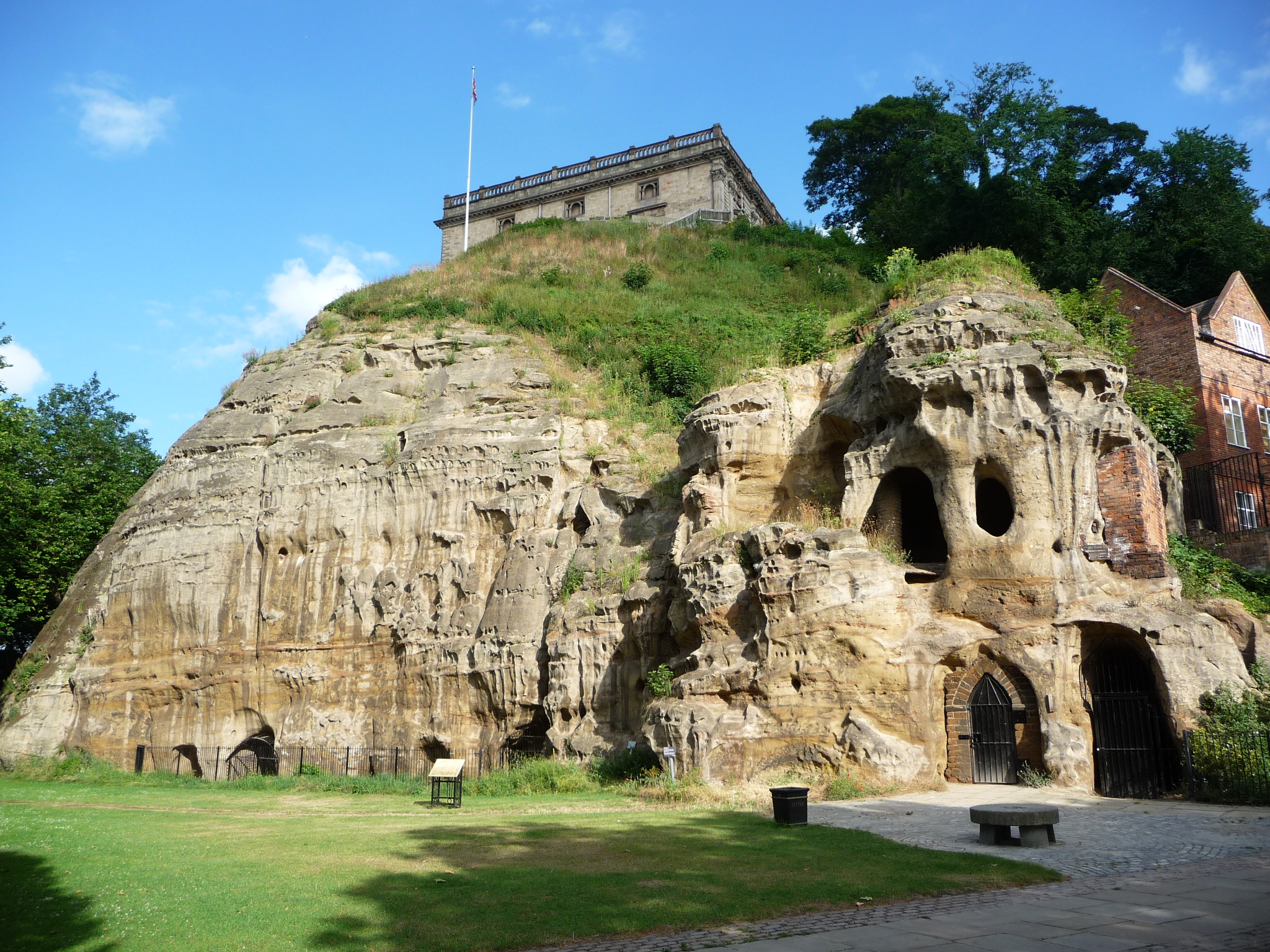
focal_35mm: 28
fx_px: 1027
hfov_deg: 63.4
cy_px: 476
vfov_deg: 49.7
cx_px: 635
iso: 100
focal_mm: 4.7
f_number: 3.3
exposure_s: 1/500
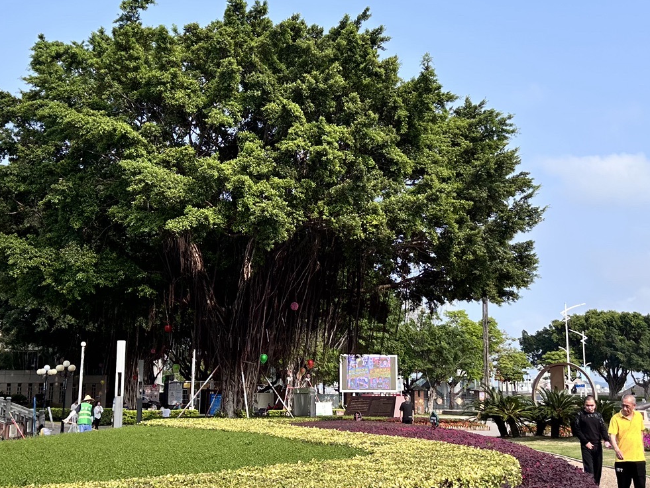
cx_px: 337
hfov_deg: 36.2
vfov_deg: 27.5
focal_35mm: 53
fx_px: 995
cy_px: 219
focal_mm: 5.7
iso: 50
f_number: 1.5
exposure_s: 1/1901
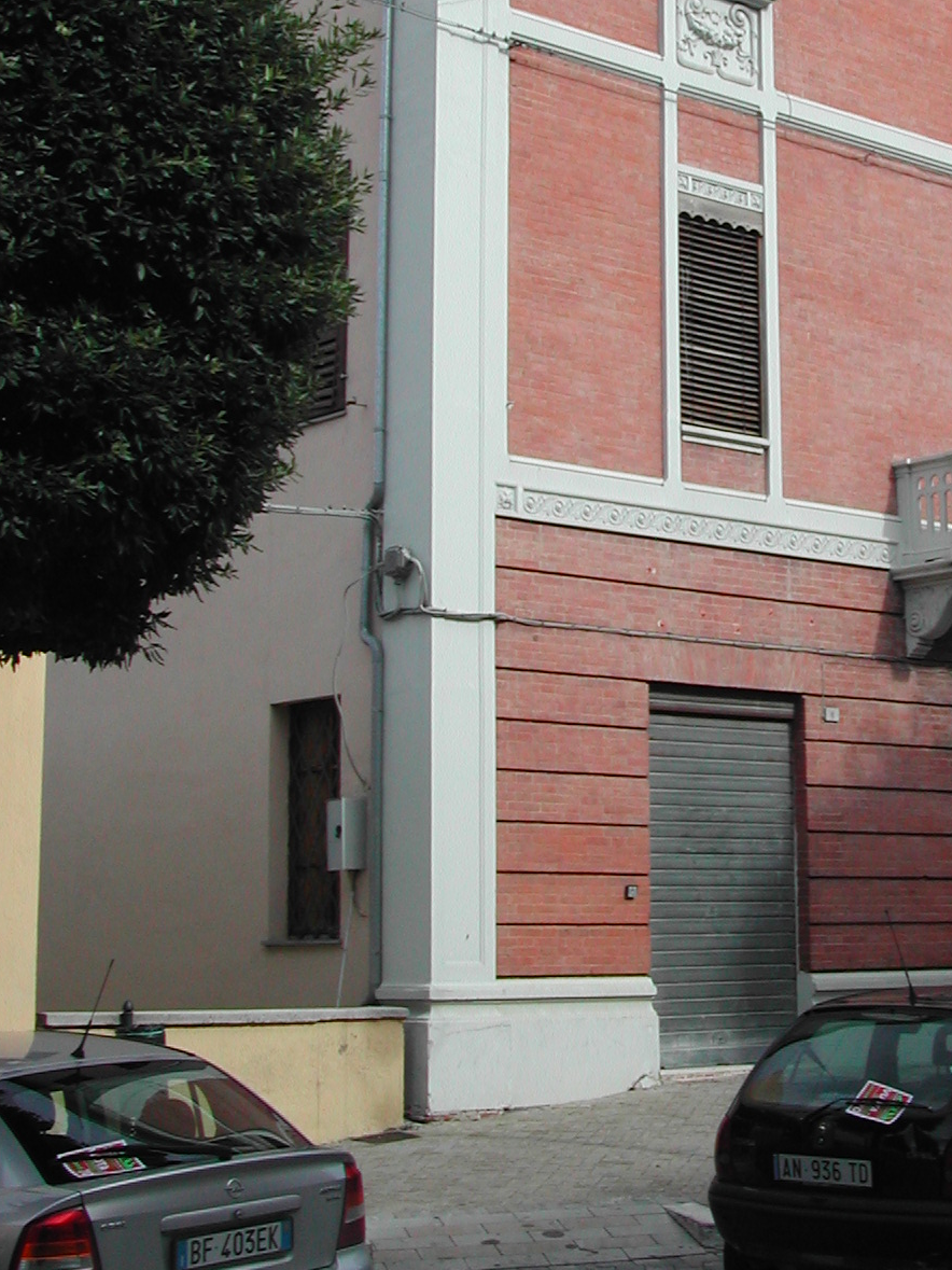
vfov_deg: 29.2
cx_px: 821
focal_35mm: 66
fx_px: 2421
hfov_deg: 21.8
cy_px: 408
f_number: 7.6
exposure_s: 1/199
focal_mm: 8
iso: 100
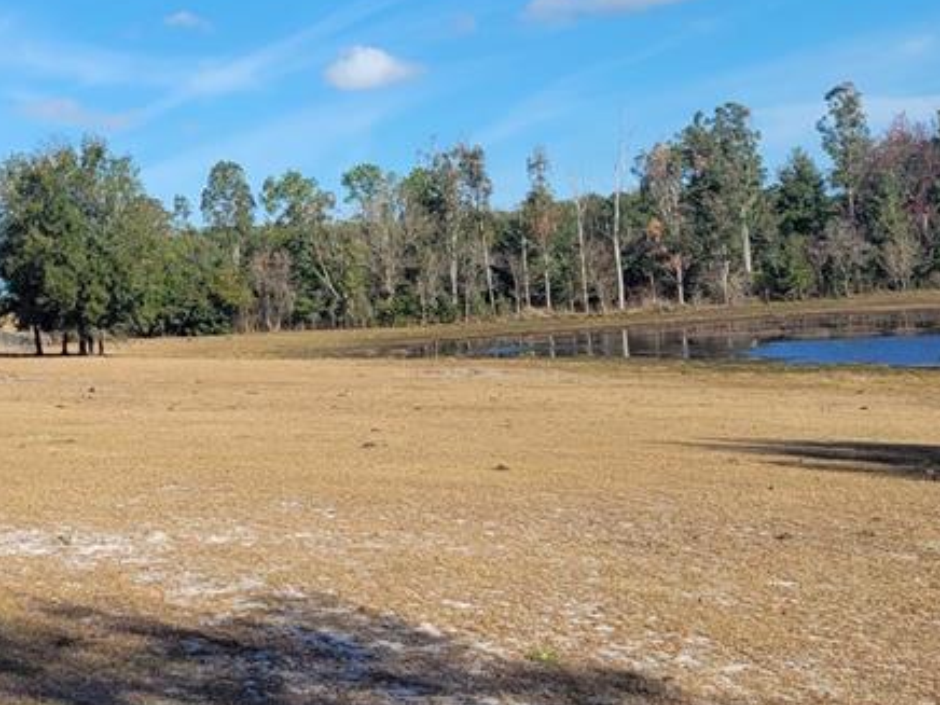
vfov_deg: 24.0
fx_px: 1656
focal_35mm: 61
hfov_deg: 29.8
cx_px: 26
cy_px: 315
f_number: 1.8
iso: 40
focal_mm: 5.4
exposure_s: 1/2122
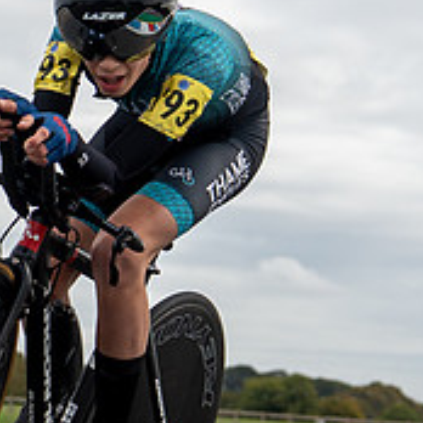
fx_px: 3622
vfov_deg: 6.7
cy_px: 411
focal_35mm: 262
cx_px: -203
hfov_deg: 6.6
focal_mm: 39
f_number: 3.5
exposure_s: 1/1000
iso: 100
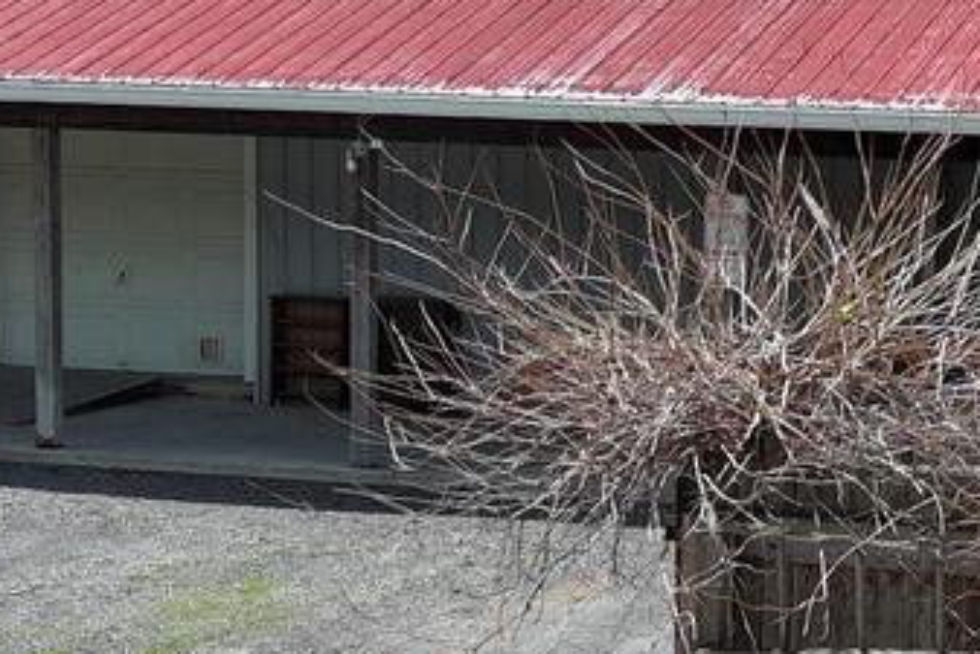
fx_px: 3377
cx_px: 1082
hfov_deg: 16.0
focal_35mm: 124
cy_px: 416
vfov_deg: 11.1
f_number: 2.8
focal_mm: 10.57
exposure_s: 1/1052
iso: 100
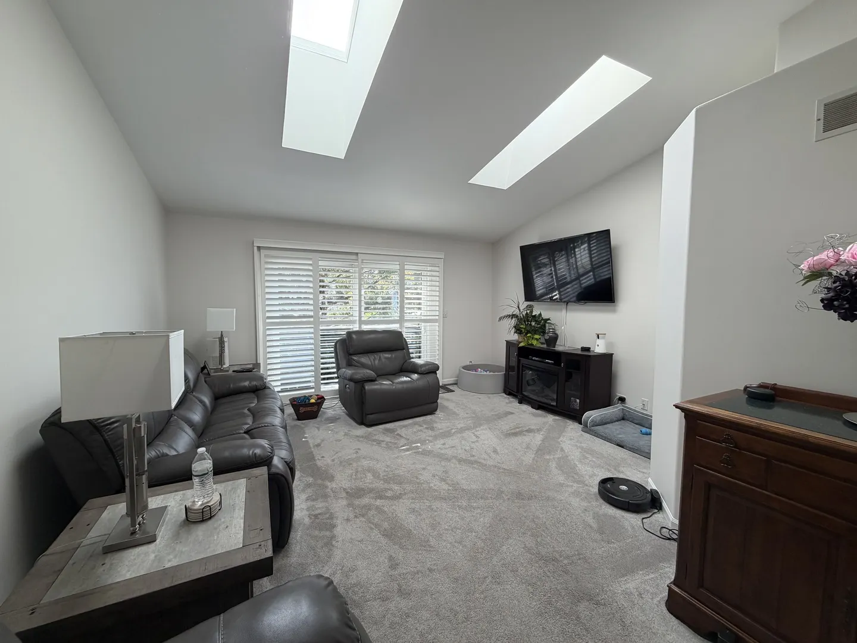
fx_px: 347
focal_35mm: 14
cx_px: 428
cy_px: 322
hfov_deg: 102.1
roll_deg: -0.1
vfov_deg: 85.7
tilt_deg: -4.7
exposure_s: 1/121
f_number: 2.2
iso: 80
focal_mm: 2.22
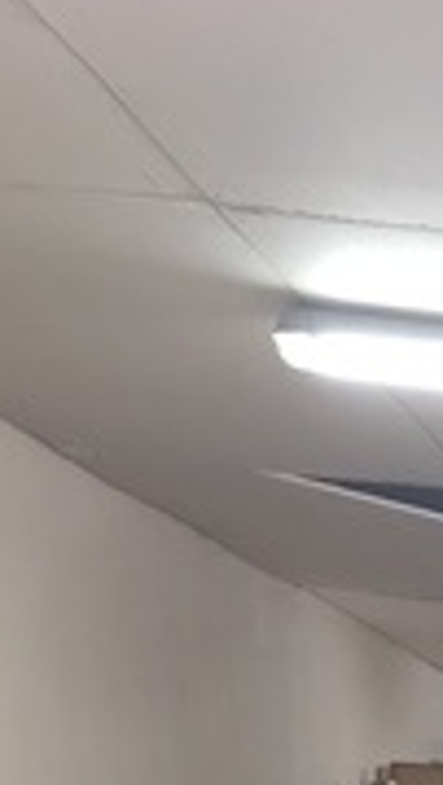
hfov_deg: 10.1
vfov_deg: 16.4
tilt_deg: -10.1
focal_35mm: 113
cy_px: 1342
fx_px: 2354
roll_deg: +0.4
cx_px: 807
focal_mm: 4.15
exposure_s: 1/17
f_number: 2.2
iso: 64
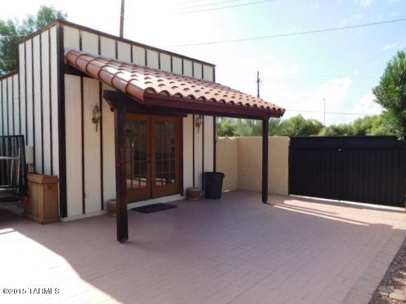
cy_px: 152
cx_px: 203
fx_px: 293
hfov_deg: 69.4
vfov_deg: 54.9
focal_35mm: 25
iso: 125
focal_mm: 4.5
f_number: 3.4
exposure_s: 1/800
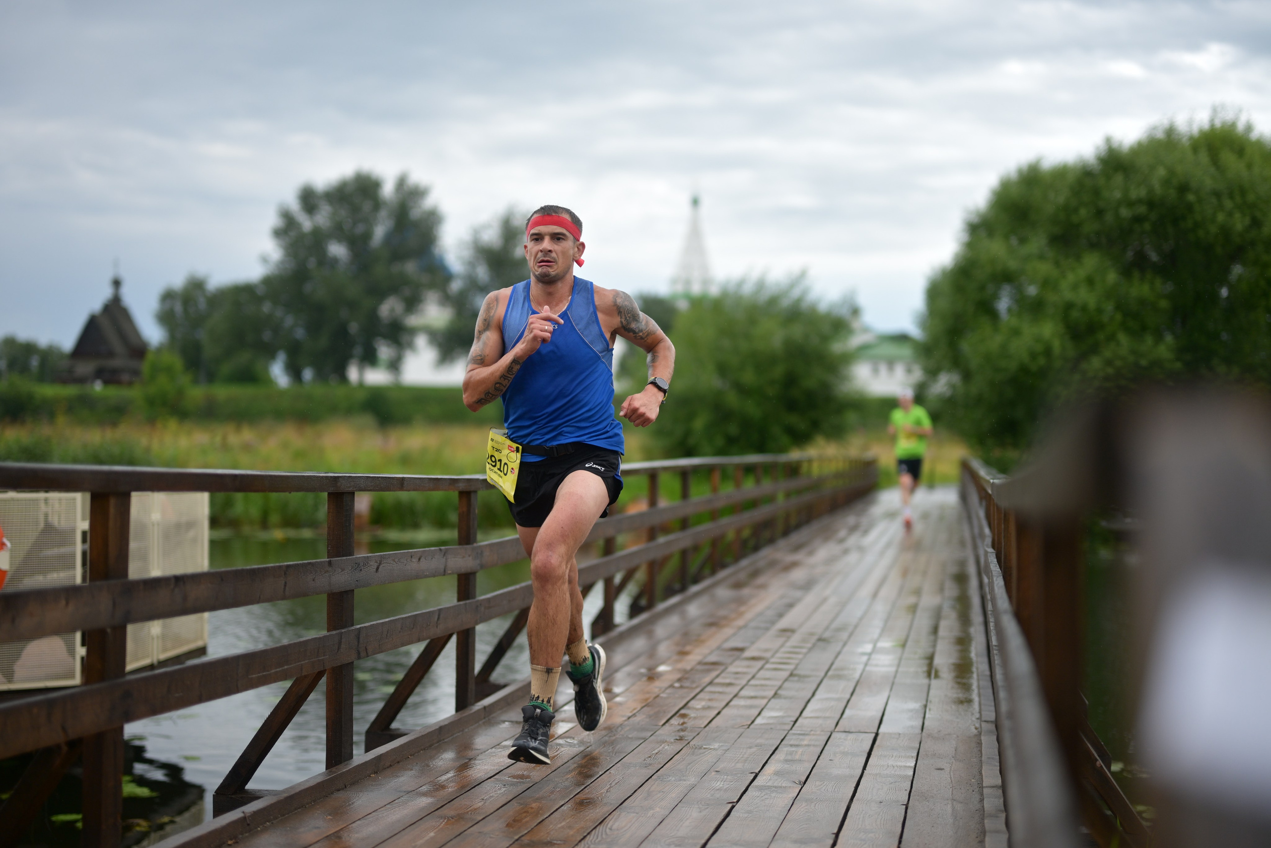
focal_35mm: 50
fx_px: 1766
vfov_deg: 27.0
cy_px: 424
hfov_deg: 39.6
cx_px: 636
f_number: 1.2
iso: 100
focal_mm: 50
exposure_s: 1/1000
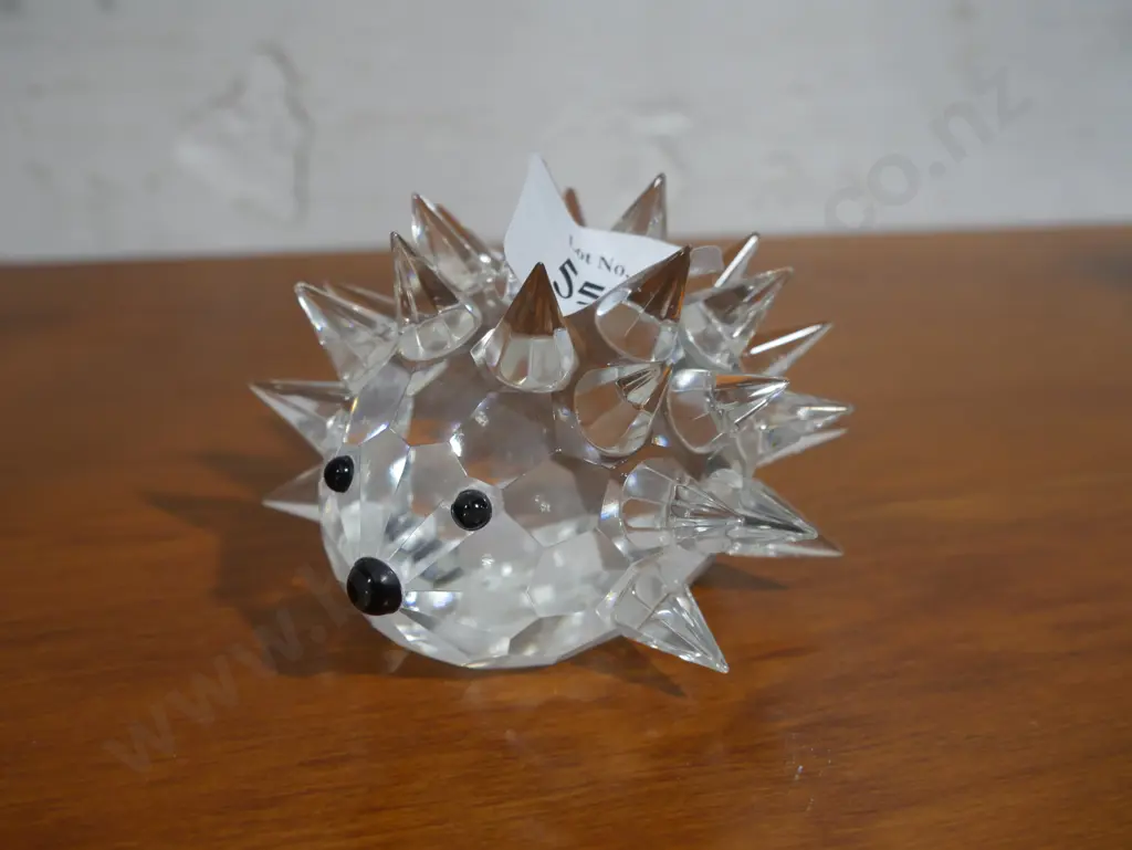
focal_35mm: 50
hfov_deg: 38.2
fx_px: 1636
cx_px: 566
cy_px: 425
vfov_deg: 29.1
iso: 640
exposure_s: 1/60
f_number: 5.3
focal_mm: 25
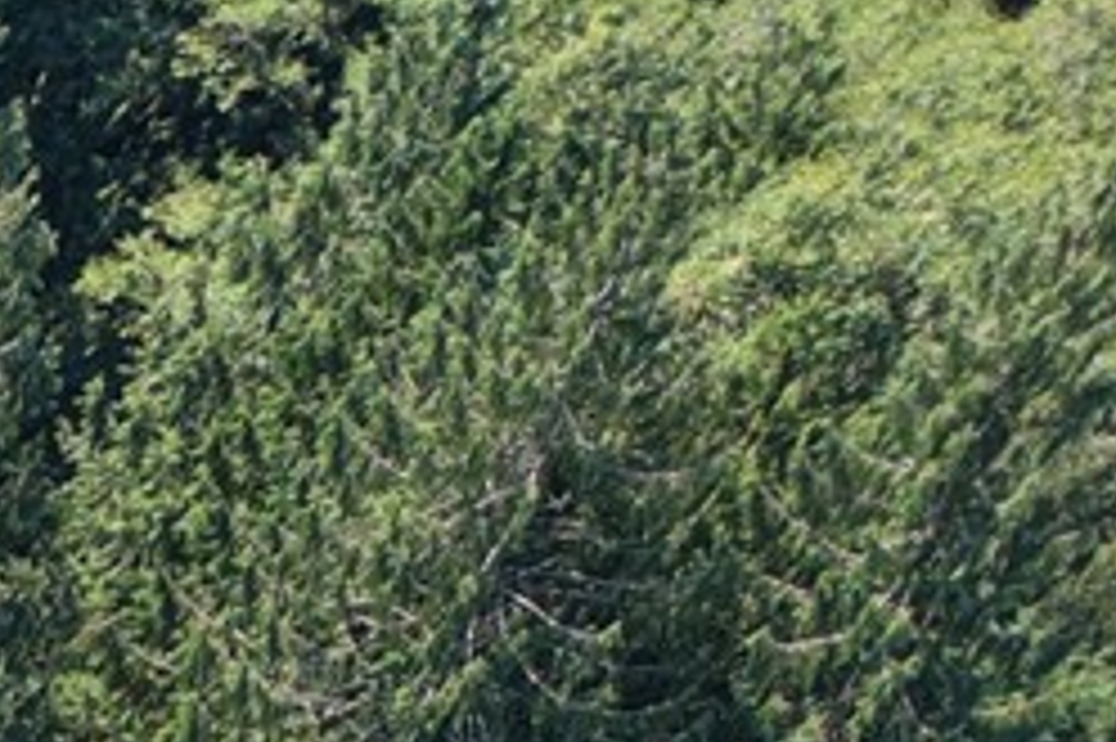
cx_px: -2138
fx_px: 4988
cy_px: 2662
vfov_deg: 7.0
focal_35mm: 161
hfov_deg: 9.9
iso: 100
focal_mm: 8.67
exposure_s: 1/90
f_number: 1.8
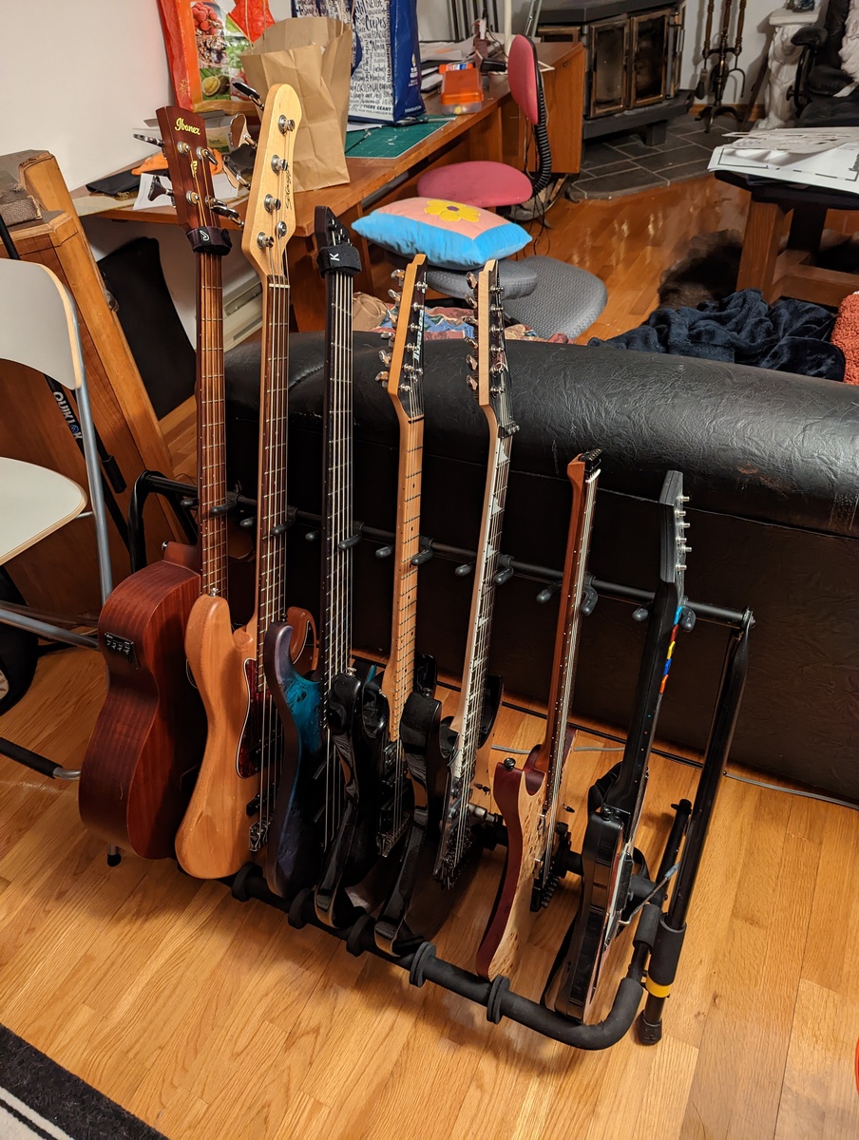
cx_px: 430
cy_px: 570
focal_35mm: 24
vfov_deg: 71.5
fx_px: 792
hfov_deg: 57.0
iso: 740
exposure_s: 1/24
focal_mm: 6.81
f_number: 1.85
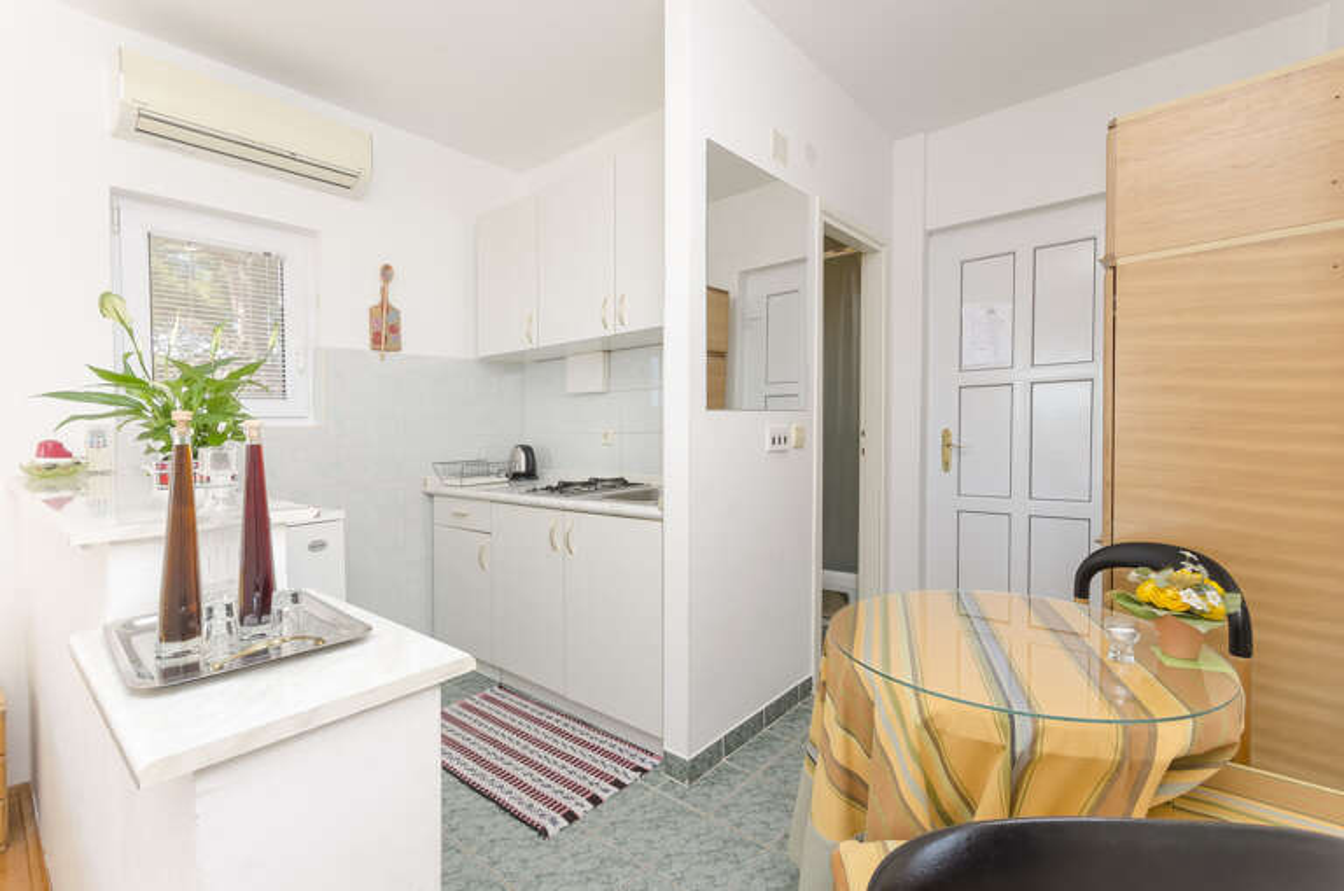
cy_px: 446
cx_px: 672
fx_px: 559
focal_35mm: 15
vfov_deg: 77.1
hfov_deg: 100.5
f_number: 8
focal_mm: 10
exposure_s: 1/30
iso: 200
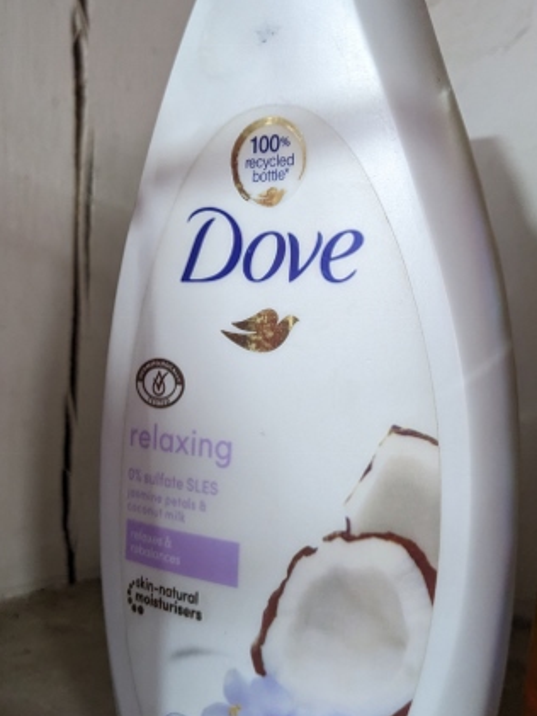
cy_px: 316
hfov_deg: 35.1
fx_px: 848
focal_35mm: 41
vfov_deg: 45.7
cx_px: 279
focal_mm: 4.38
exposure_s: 1/49.6
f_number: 1.73
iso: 556
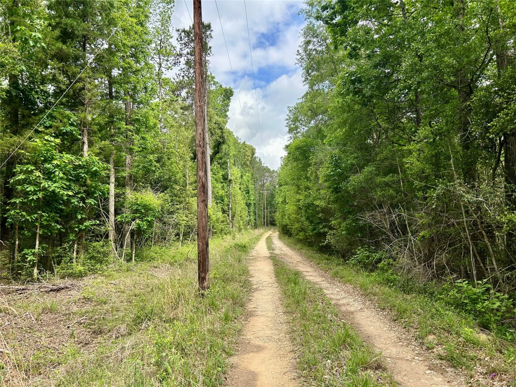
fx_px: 388
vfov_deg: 53.1
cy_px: 194
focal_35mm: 26
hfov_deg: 67.3
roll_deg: -0.1
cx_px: 258
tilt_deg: +4.5
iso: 50
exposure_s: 1/3257
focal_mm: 5.7
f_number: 1.5
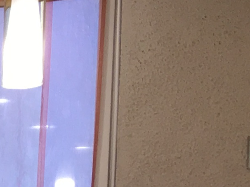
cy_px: 498
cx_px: -444
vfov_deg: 7.1
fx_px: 1393
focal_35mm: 193
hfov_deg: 8.8
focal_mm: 4.15
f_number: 2.2
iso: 32
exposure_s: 1/50
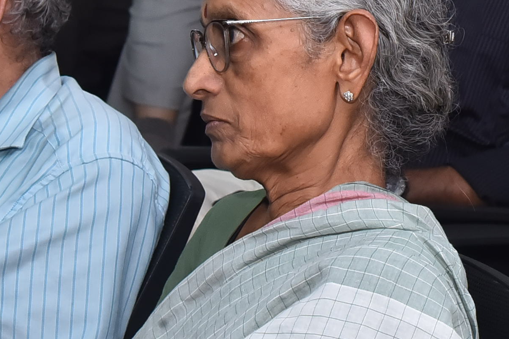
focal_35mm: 195
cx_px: 606
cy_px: -95
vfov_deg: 7.0
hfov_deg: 10.4
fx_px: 2757
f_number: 9
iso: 1250
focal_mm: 52
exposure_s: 1/100
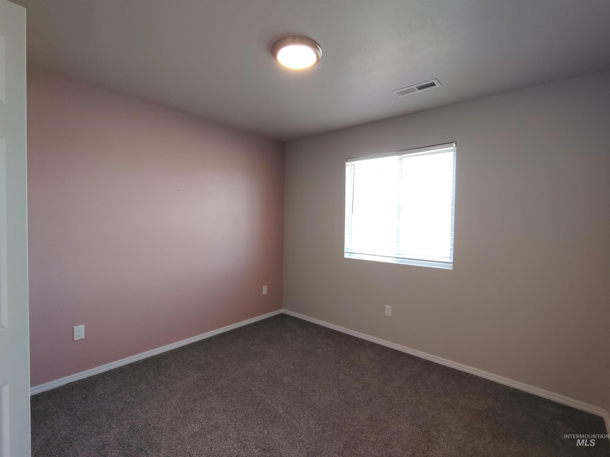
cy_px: 228
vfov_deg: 78.1
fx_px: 282
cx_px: 305
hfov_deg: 94.5
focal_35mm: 16
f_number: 2.2
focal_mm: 2.13
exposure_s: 1/60
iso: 316
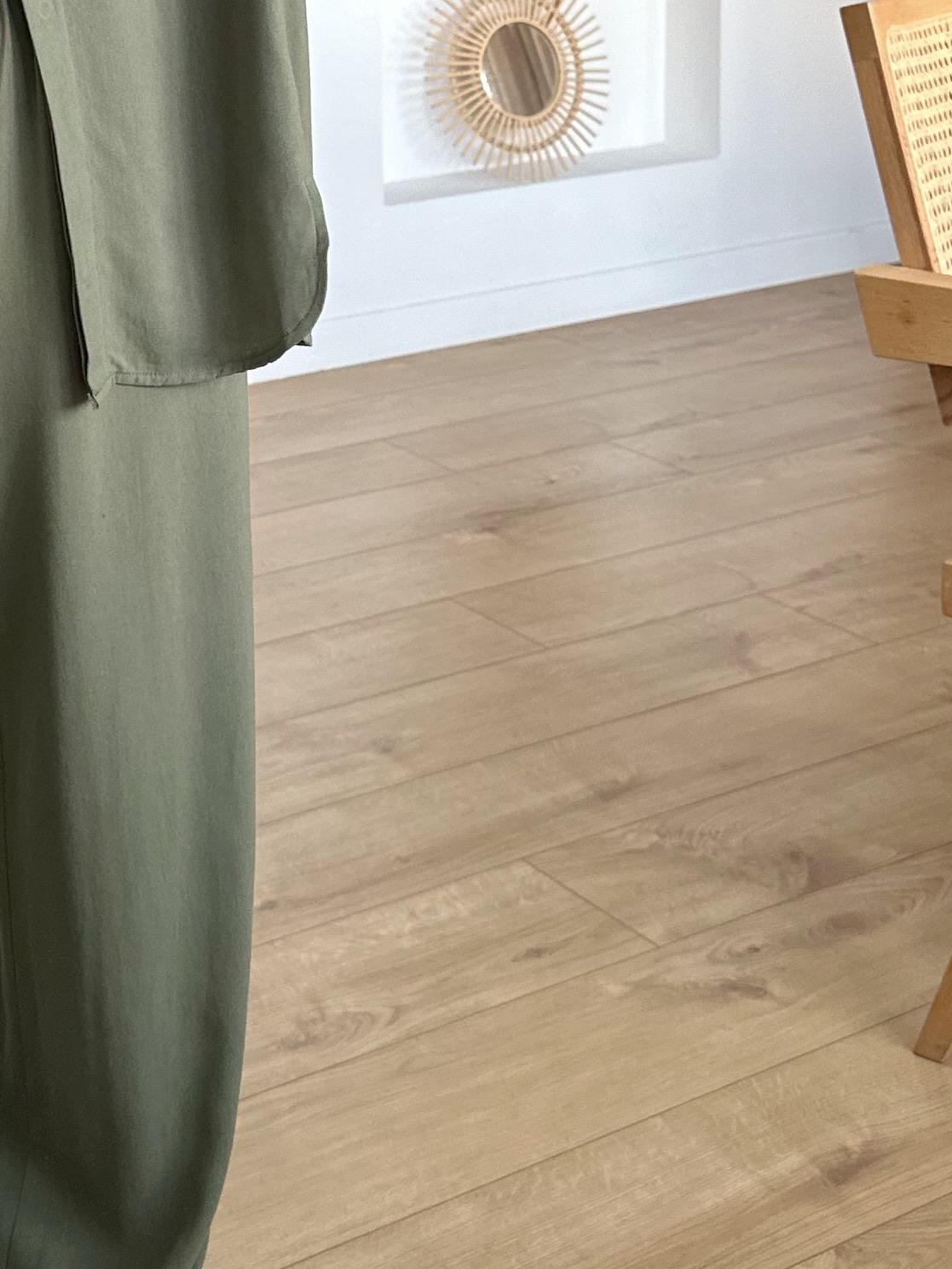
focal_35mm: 65
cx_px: 198
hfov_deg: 22.3
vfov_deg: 28.8
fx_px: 2383
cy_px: 151
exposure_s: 1/100
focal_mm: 6.86
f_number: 1.78
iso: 160
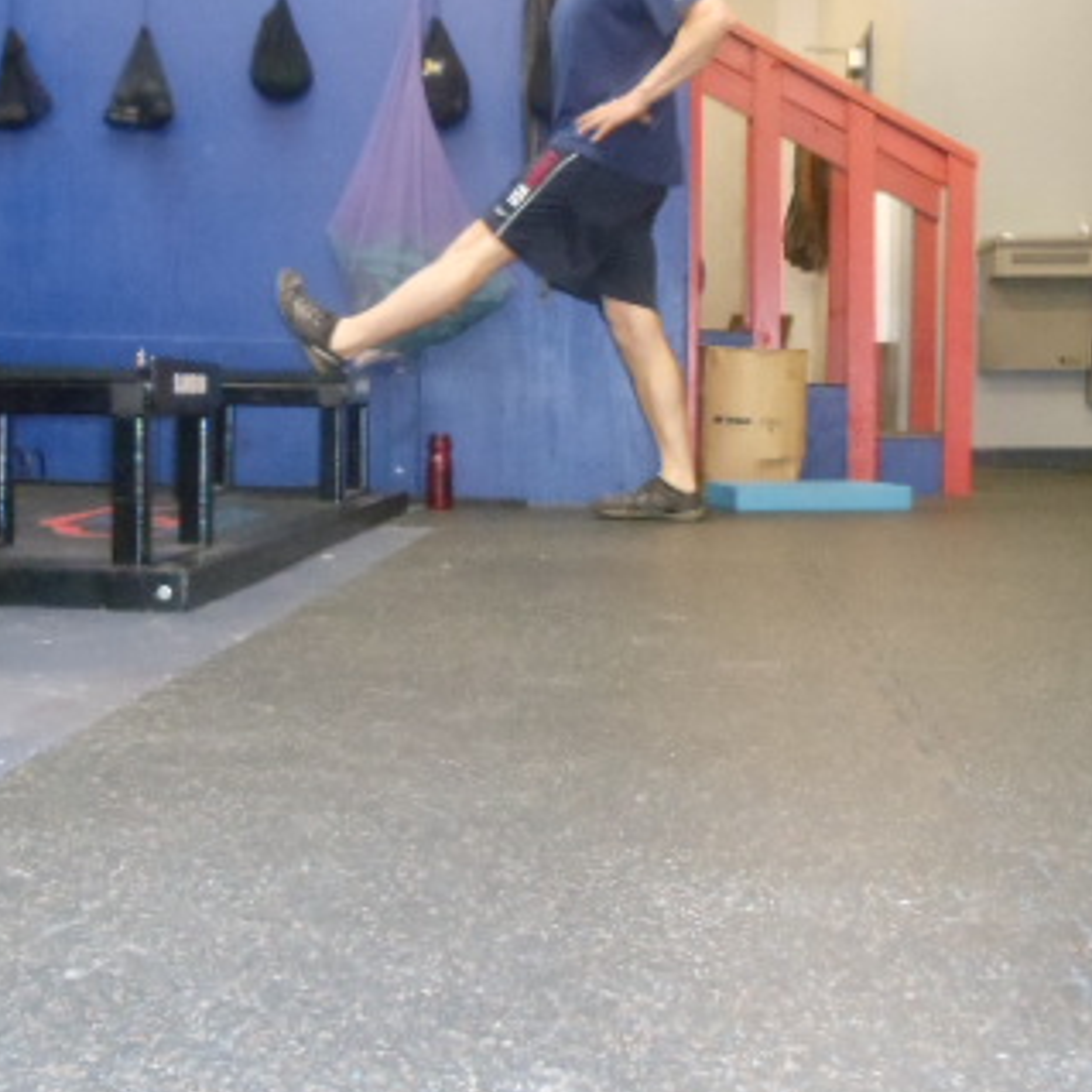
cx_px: 582
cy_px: 431
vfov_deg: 22.2
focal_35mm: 78
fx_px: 2784
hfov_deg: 22.2
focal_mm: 6
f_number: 3.5
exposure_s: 1/30
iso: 800
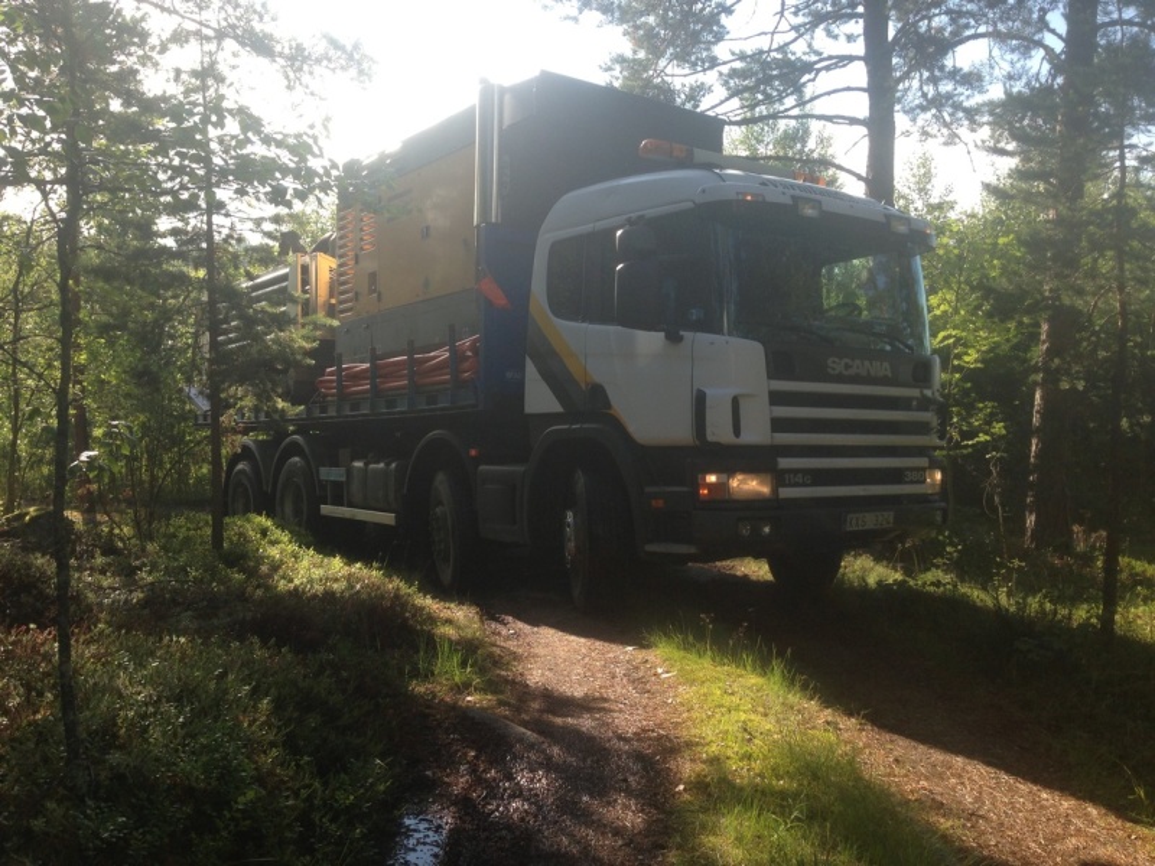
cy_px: 433
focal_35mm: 33
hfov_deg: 55.4
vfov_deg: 42.9
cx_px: 578
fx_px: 1101
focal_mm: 4.13
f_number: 2.4
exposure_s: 1/423
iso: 50
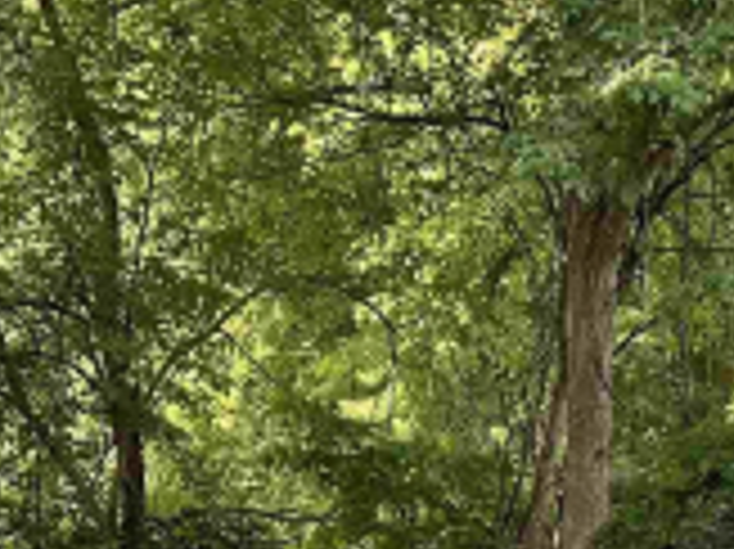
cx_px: 502
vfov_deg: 11.4
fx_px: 2521
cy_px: 1040
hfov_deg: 16.5
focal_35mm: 119
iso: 16
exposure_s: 1/139
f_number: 1.8
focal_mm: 3
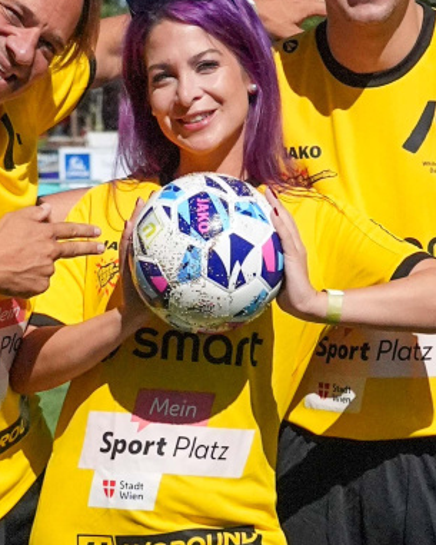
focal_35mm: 142
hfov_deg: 10.9
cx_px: 177
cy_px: 551
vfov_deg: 13.4
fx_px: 2290
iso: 5000
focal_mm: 32
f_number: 4.5
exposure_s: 1/80000
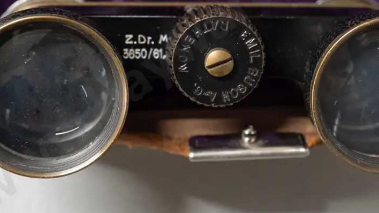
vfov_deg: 11.6
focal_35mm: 104
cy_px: 36
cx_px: 199
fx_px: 1045
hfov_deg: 20.6
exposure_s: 1/40
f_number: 5.6
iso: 3200
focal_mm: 33
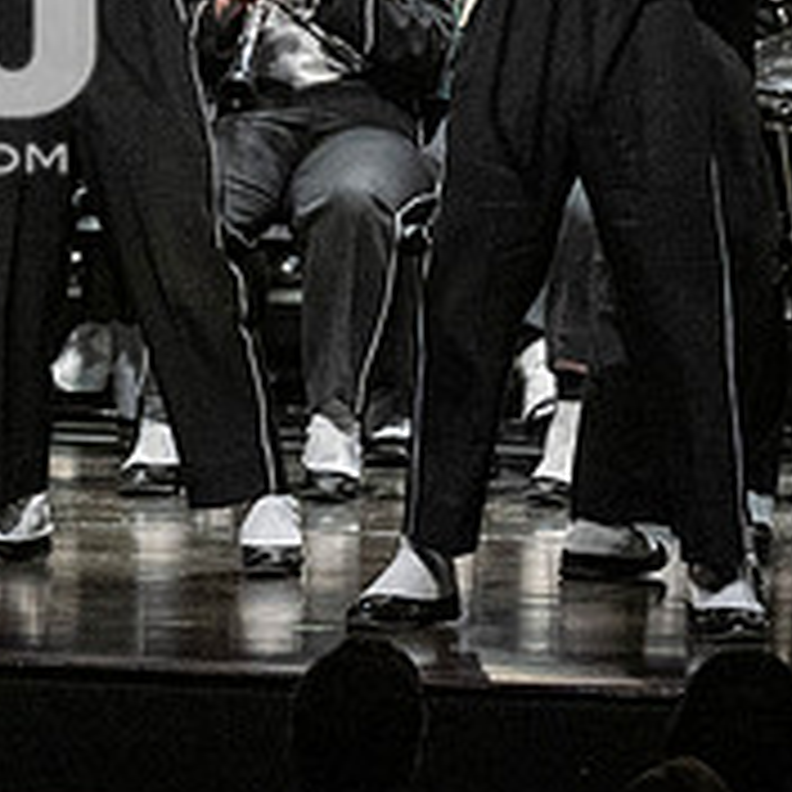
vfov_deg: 2.8
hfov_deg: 2.8
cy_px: -4
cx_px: -243
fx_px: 16334
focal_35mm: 631
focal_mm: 150
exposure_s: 1/500
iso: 4000
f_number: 4
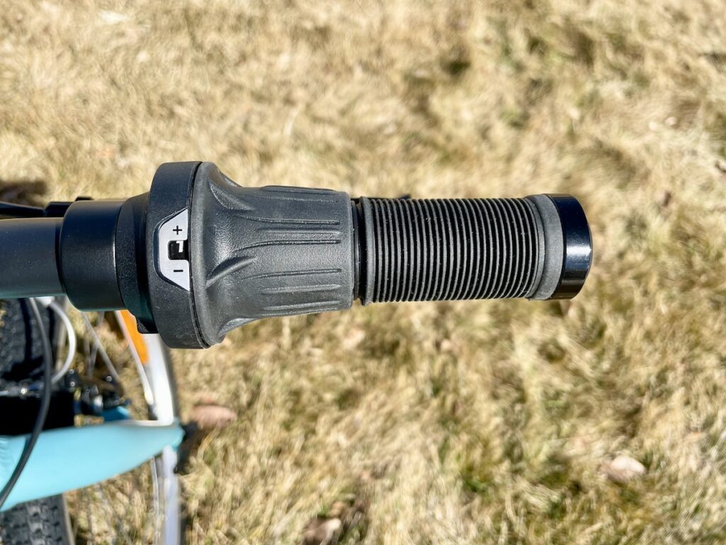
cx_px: 363
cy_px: 272
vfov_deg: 53.1
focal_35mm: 26
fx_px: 545
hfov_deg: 67.3
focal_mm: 4.2
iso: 32
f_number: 1.6
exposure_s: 1/2257
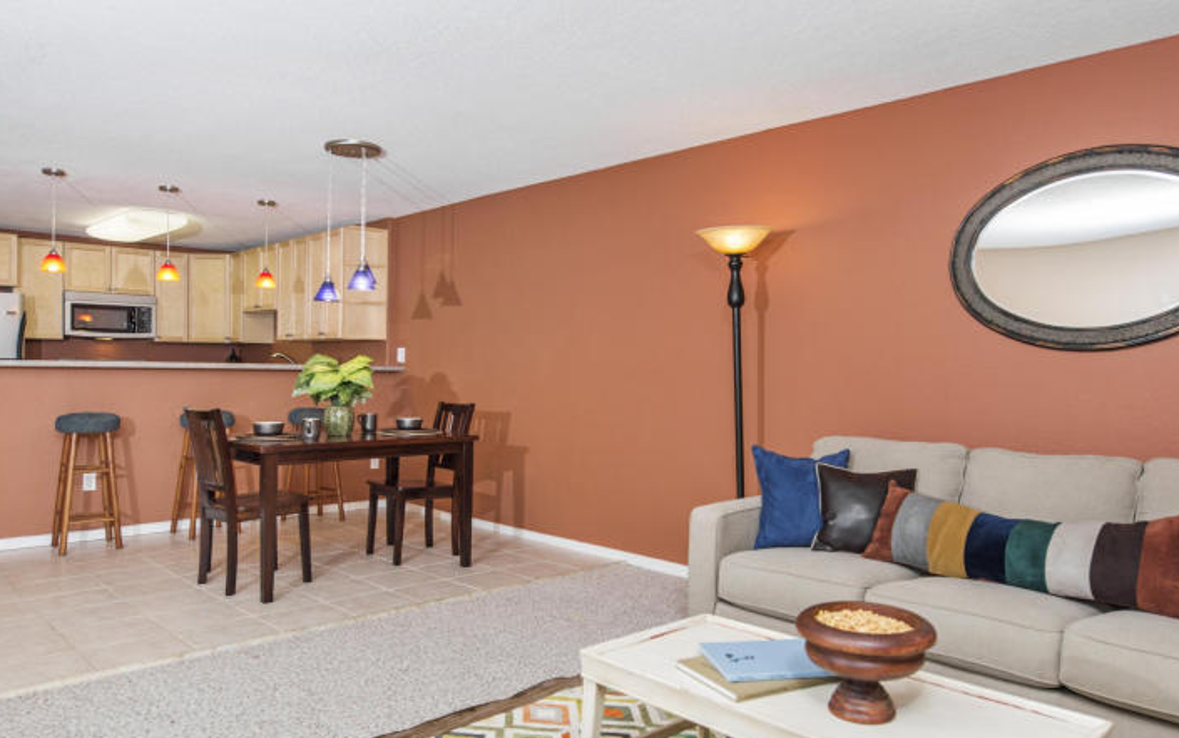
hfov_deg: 70.4
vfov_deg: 47.1
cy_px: 475
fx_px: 836
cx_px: 613
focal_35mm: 26
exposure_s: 1/160
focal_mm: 20
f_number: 4.5
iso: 400
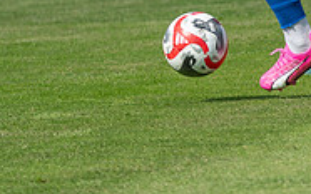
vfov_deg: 2.6
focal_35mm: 510
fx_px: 4320
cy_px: -120
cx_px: 441
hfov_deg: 4.1
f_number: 3.2
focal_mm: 105
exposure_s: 1/1250
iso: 100
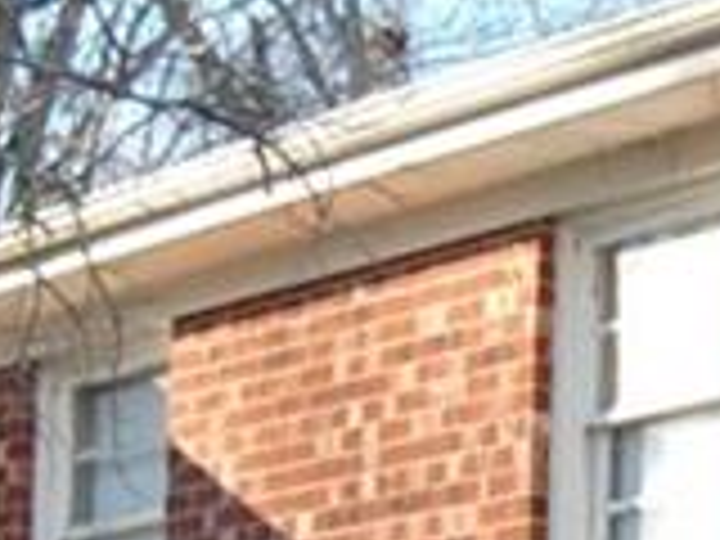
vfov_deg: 5.7
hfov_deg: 7.6
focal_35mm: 258
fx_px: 5366
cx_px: 981
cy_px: 796
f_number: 4.2
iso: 400
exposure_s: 1/125
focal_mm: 28
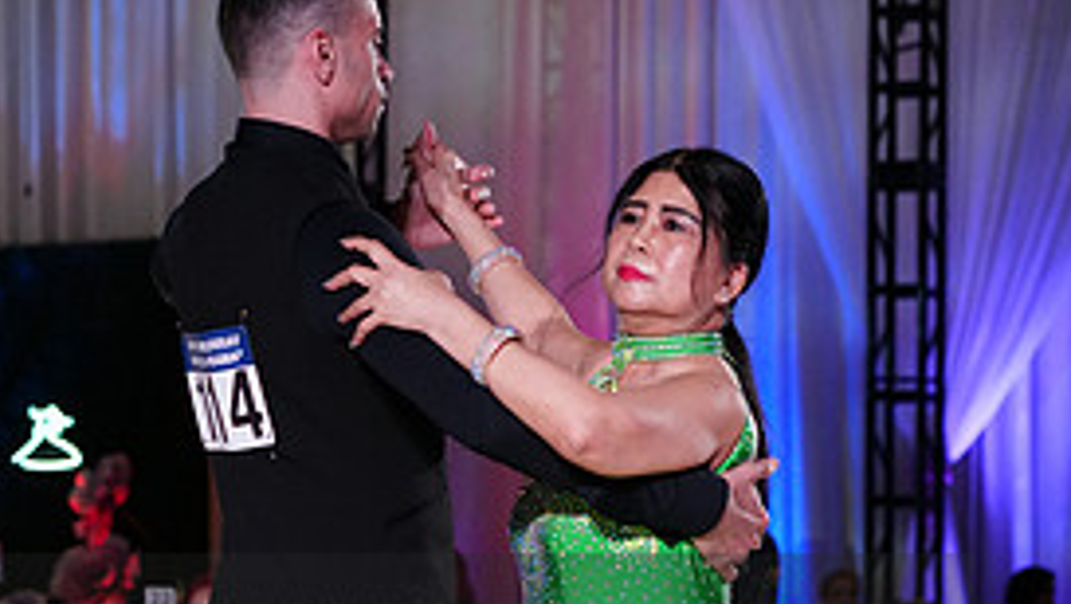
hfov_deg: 13.6
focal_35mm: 158
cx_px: 434
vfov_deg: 7.6
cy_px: 686
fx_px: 4490
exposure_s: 1/400
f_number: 4
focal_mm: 71
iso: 2500
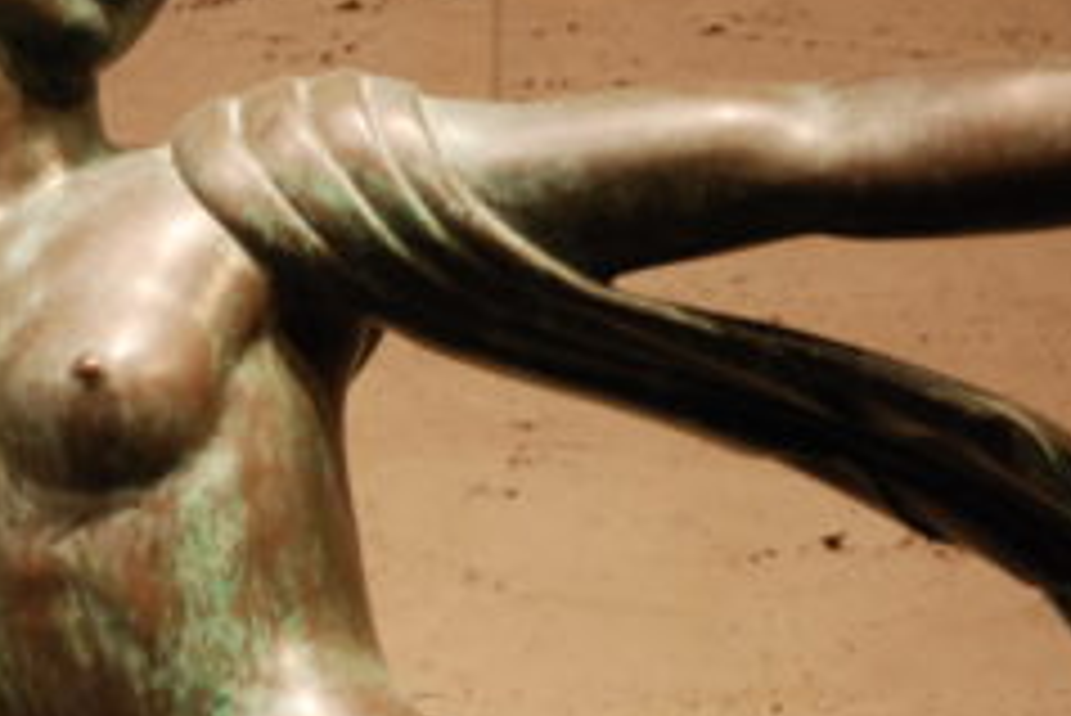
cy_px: 182
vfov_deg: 8.4
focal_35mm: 164
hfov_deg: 12.5
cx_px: 288
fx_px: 4882
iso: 640
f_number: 4.5
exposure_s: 1/8
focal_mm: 52
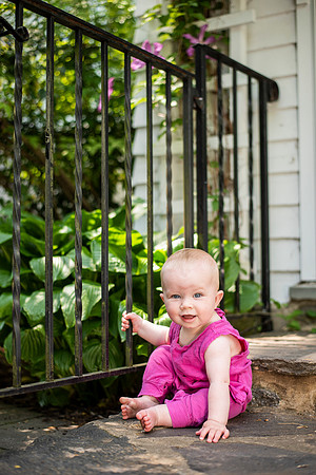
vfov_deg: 39.6
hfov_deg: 27.0
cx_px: 158
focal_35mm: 50
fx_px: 658
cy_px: 238
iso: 400
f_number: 2.2
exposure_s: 1/640
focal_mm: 50
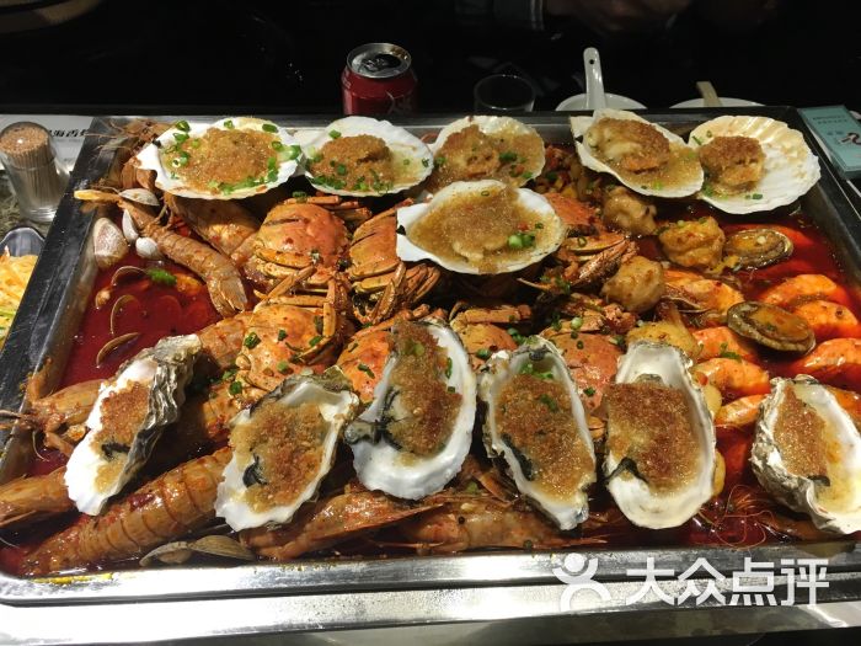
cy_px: 323
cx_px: 430
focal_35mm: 29
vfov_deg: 48.2
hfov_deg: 61.7
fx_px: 721
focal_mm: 4.15
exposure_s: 1/33
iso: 50
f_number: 2.2
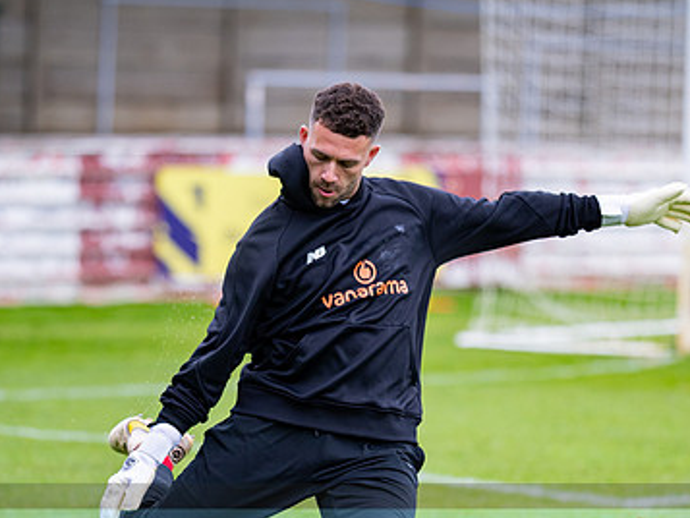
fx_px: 5124
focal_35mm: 257
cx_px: 361
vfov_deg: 5.8
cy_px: 408
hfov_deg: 7.7
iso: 400
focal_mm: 135
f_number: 1.8
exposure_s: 1/2000
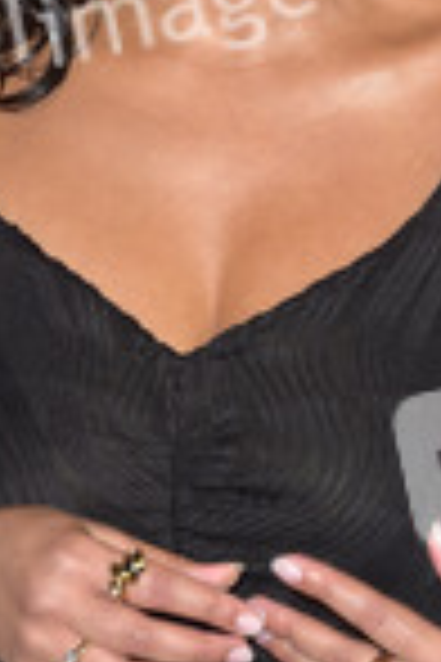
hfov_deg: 4.1
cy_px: 216
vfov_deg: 6.2
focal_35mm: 333
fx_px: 6118
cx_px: 218
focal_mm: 122
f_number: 6.3
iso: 400
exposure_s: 1/250
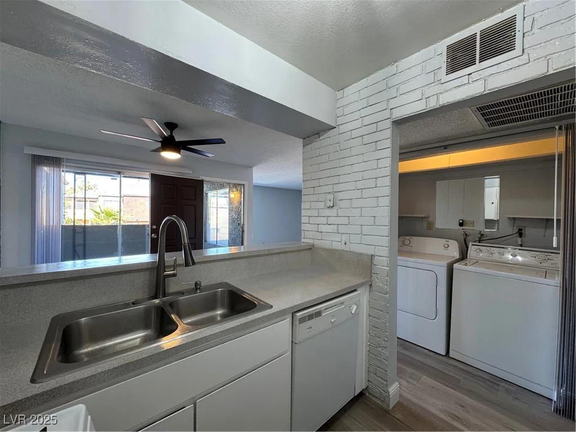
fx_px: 233
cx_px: 288
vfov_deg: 85.7
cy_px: 216
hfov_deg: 102.1
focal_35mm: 14
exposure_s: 1/120
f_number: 2.2
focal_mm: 2.22
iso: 200
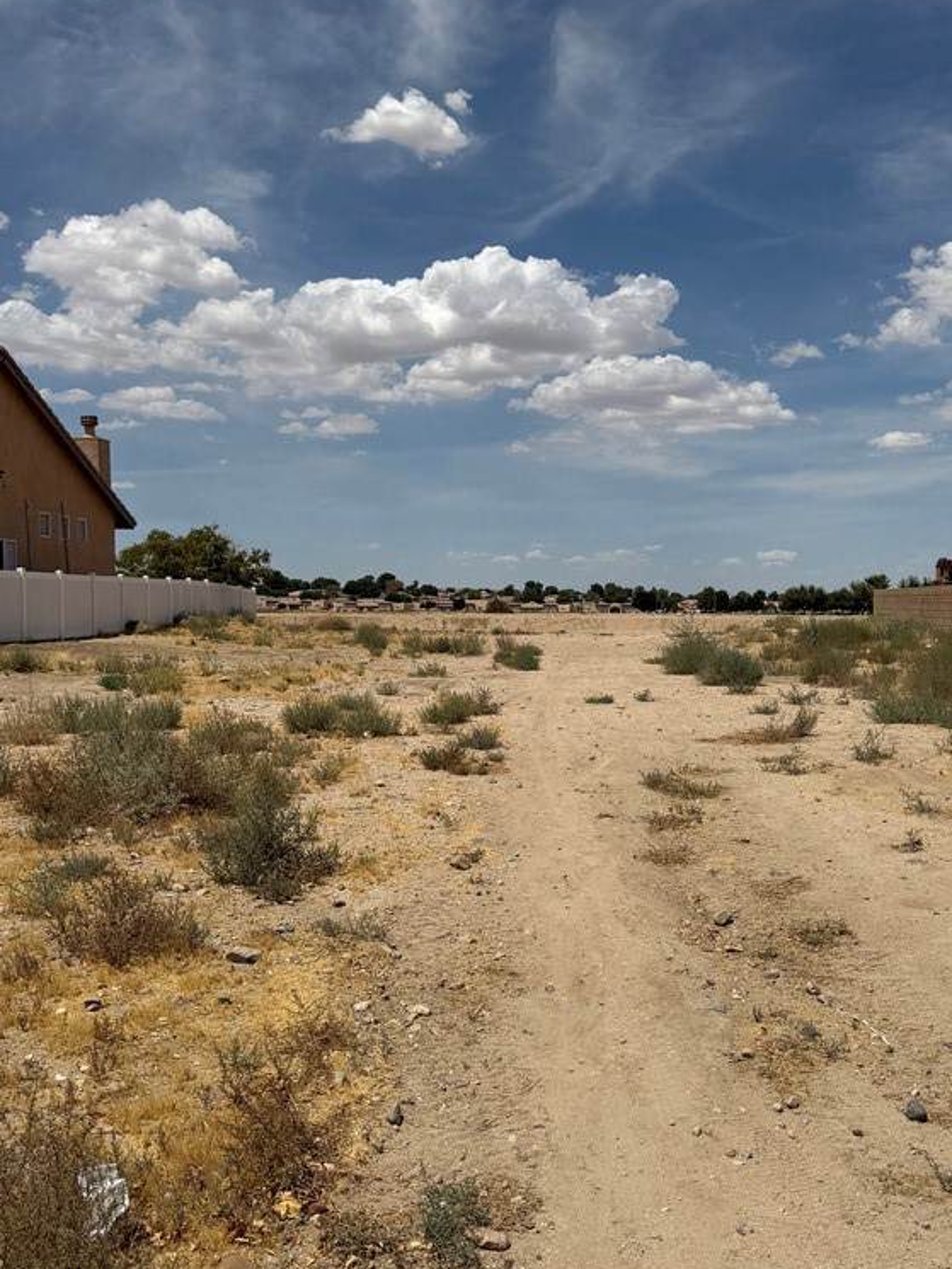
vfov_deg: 55.3
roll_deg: -1.7
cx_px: 518
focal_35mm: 33
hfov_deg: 42.9
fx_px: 1210
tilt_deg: -2.8
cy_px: 661
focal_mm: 6.76
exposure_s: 1/14286
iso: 80
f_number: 1.78
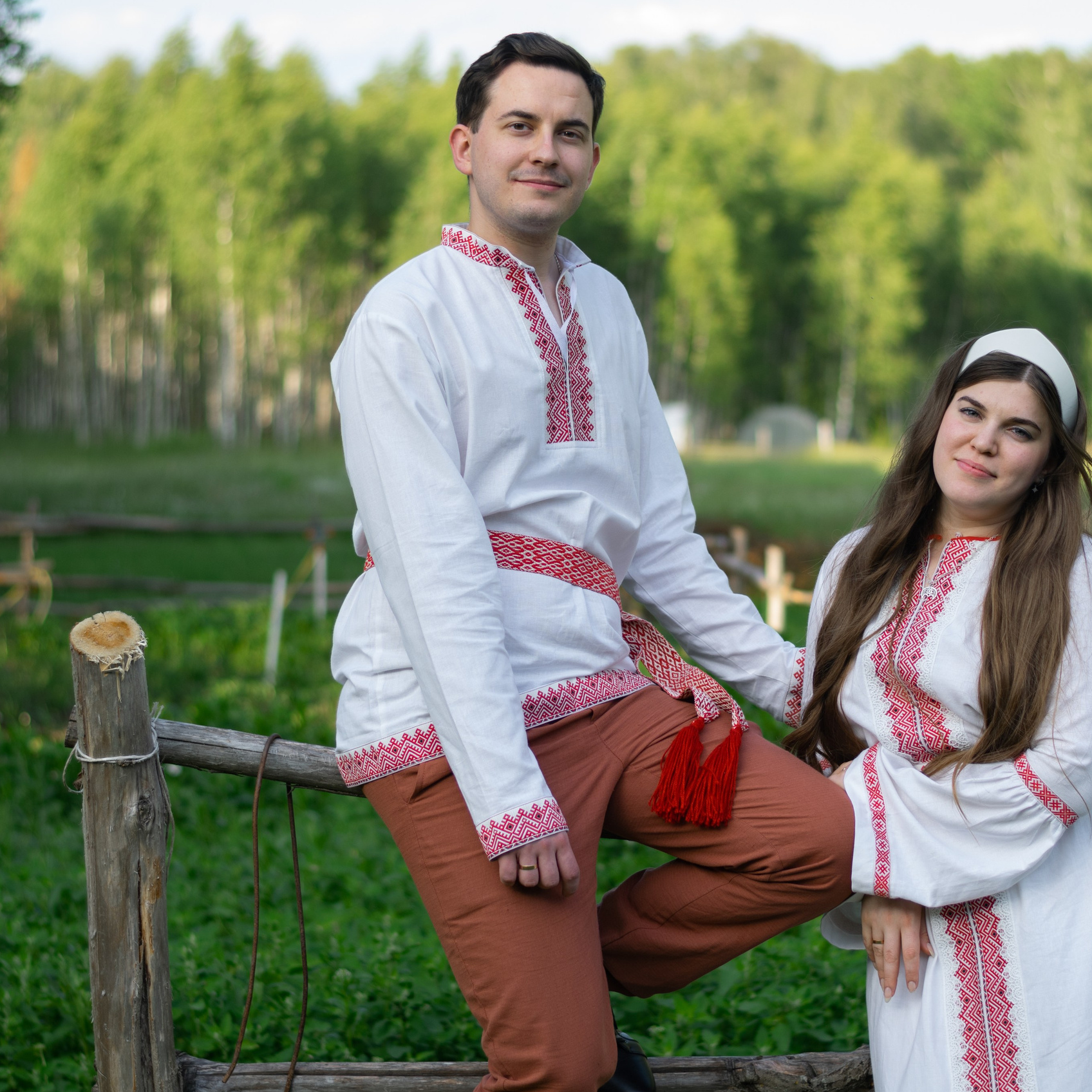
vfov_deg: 17.7
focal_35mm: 98
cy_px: 548
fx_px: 3498
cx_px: 637
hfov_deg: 17.7
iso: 100
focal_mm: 50
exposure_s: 1/500
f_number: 2.2
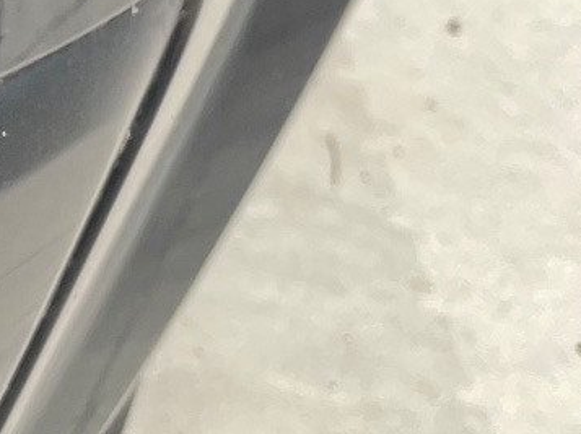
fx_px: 2347
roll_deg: -0.6
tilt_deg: -37.9
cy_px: 31
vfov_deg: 10.5
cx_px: -814
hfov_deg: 11.6
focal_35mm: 140
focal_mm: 4.2
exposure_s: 1/121
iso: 64
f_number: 1.6
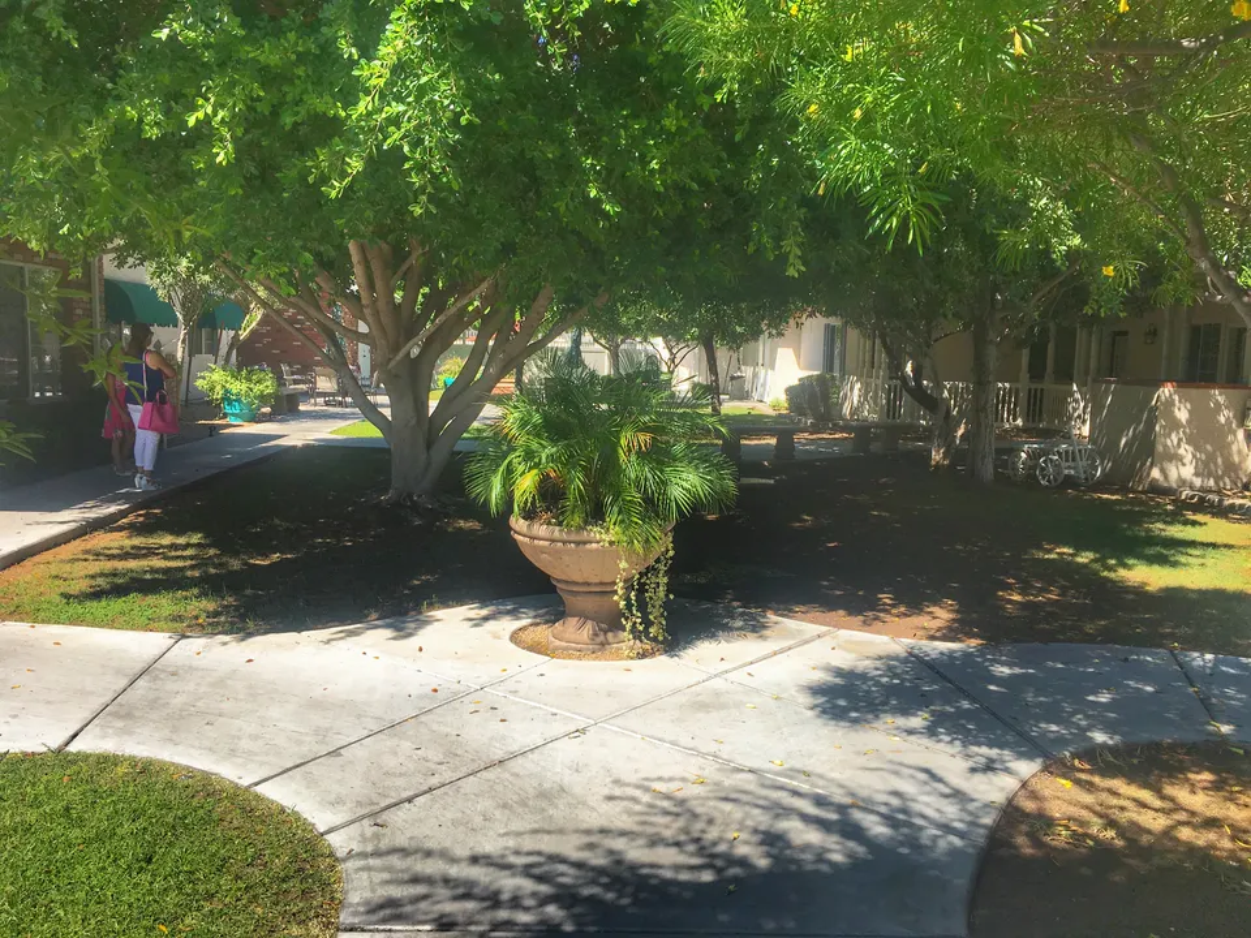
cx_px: 626
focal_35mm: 29
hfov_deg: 61.7
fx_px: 1048
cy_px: 469
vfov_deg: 48.2
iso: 25
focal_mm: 4.2
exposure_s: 1/962
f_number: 2.2
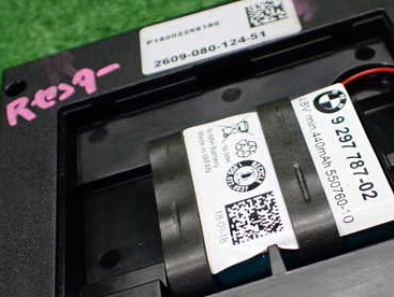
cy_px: 207
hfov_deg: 38.1
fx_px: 558
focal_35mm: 49
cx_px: 286
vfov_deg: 29.4
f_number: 2.3
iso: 400
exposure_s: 1/125
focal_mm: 5.4
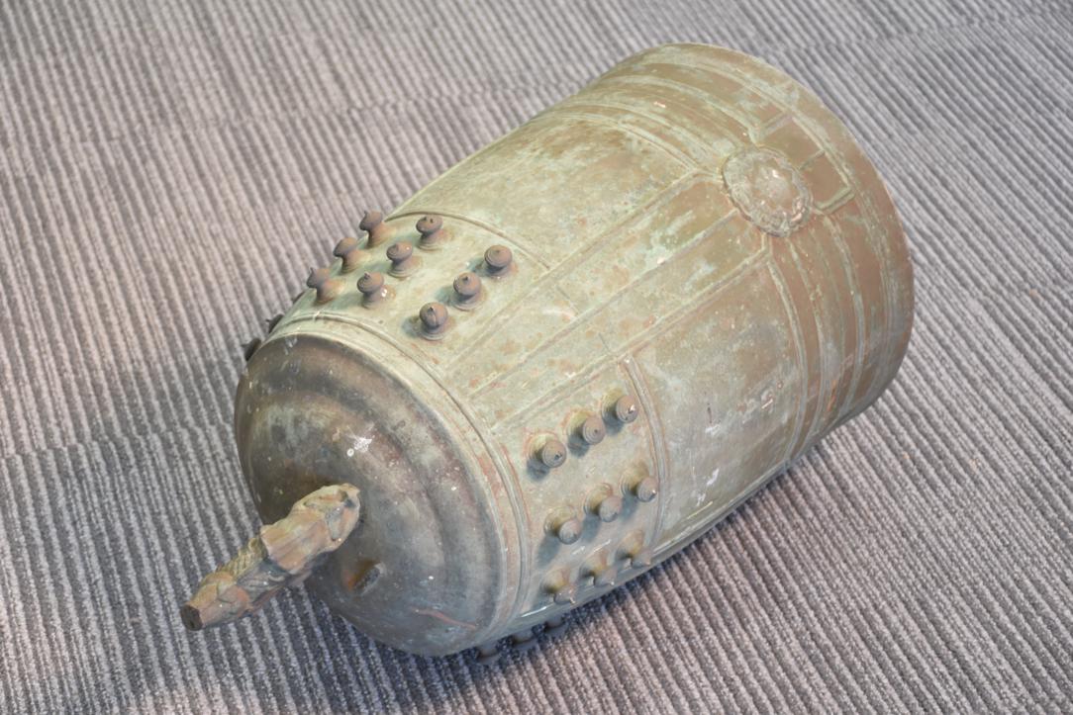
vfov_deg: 17.5
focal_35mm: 78
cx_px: 536
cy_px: 358
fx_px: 2325
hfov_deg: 26.0
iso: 400
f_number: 4.8
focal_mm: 52
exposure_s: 1/20
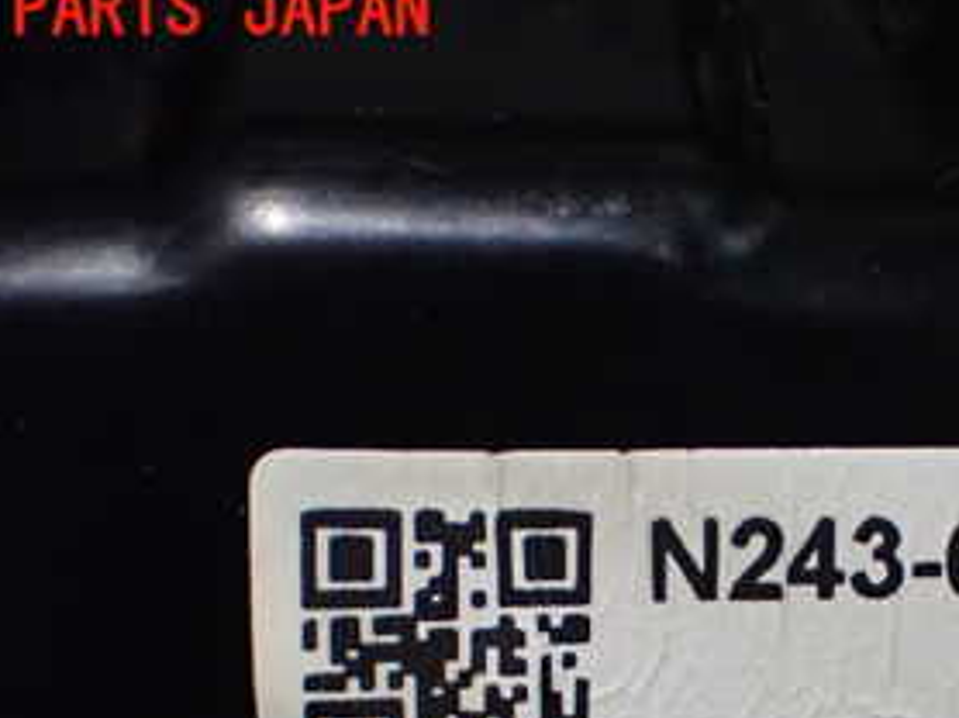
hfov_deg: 18.0
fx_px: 2989
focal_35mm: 108
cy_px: 746
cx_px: 838
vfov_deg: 13.5
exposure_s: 1/200
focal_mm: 9.01
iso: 640
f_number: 3.2
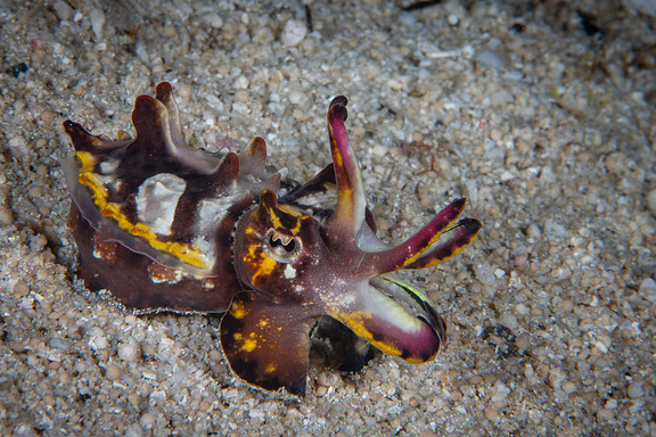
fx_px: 3863
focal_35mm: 212
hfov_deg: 9.7
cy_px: 200
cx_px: 340
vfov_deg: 6.5
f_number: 25
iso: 200
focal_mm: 105
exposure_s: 1/200
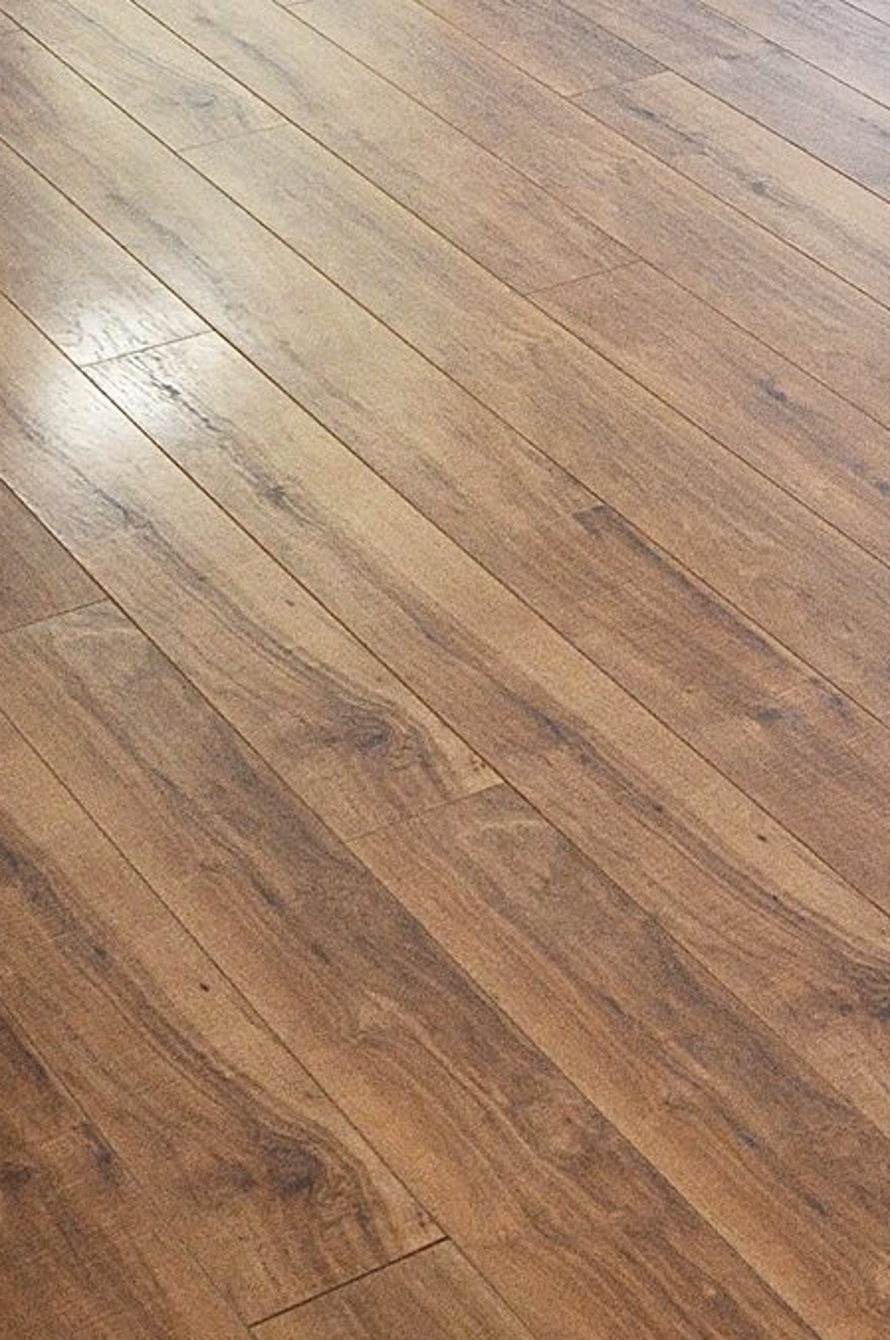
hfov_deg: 14.1
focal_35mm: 92
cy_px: -668
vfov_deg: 19.4
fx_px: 3420
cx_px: 1224
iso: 400
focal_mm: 18
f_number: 5
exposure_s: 1/100
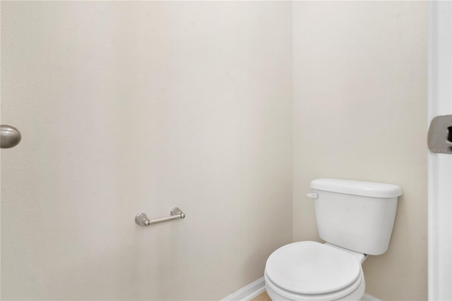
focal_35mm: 17
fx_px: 213
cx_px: 226
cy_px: 150
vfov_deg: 70.4
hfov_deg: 93.3
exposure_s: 1.3
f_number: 8
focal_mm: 17
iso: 100
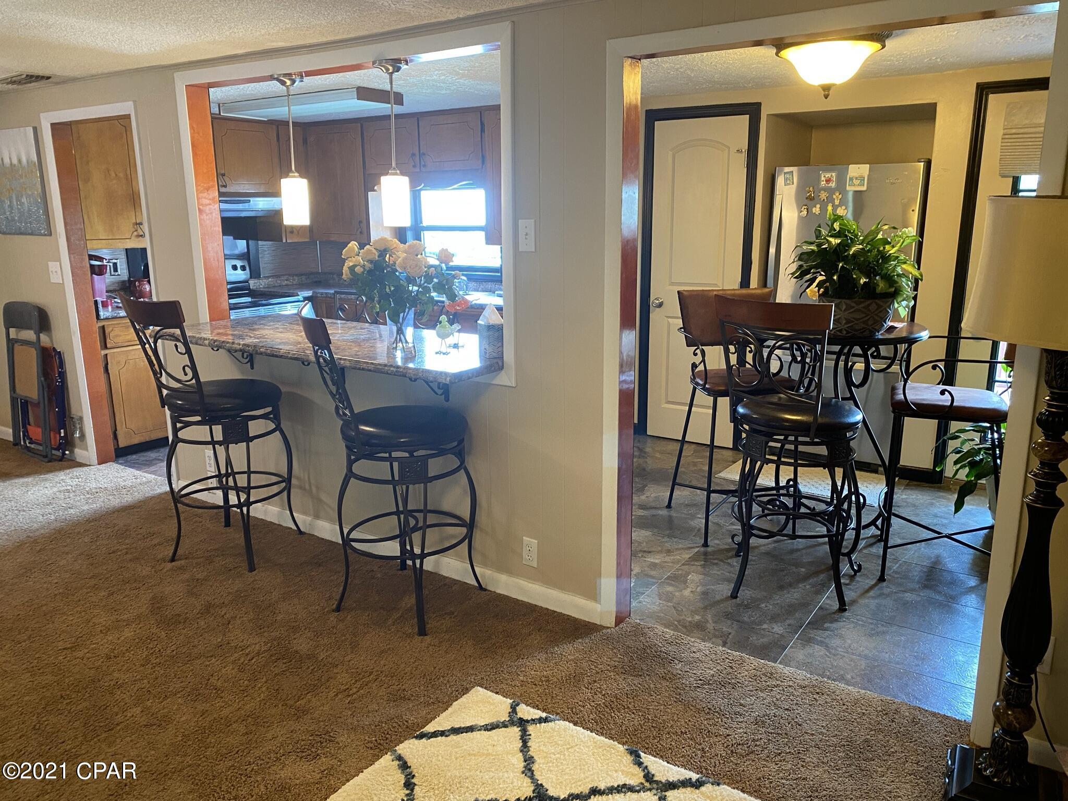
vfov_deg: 53.1
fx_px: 802
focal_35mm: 26
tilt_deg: -12.9
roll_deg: +0.4
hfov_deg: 67.3
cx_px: 534
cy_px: 400
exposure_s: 1/60
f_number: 1.8
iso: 320
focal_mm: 4.25
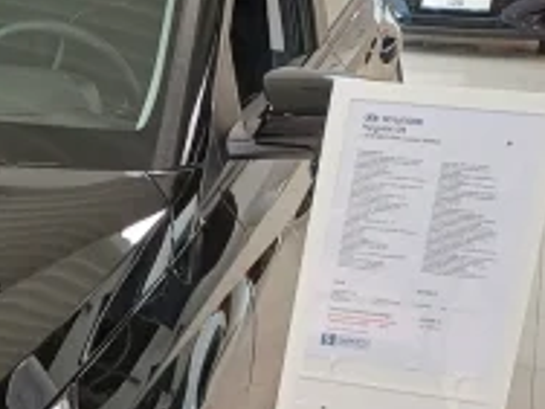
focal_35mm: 85
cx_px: -122
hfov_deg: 21.3
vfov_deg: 16.7
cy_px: 476
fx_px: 1338
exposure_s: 1/50
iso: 100
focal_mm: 4.65
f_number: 1.8
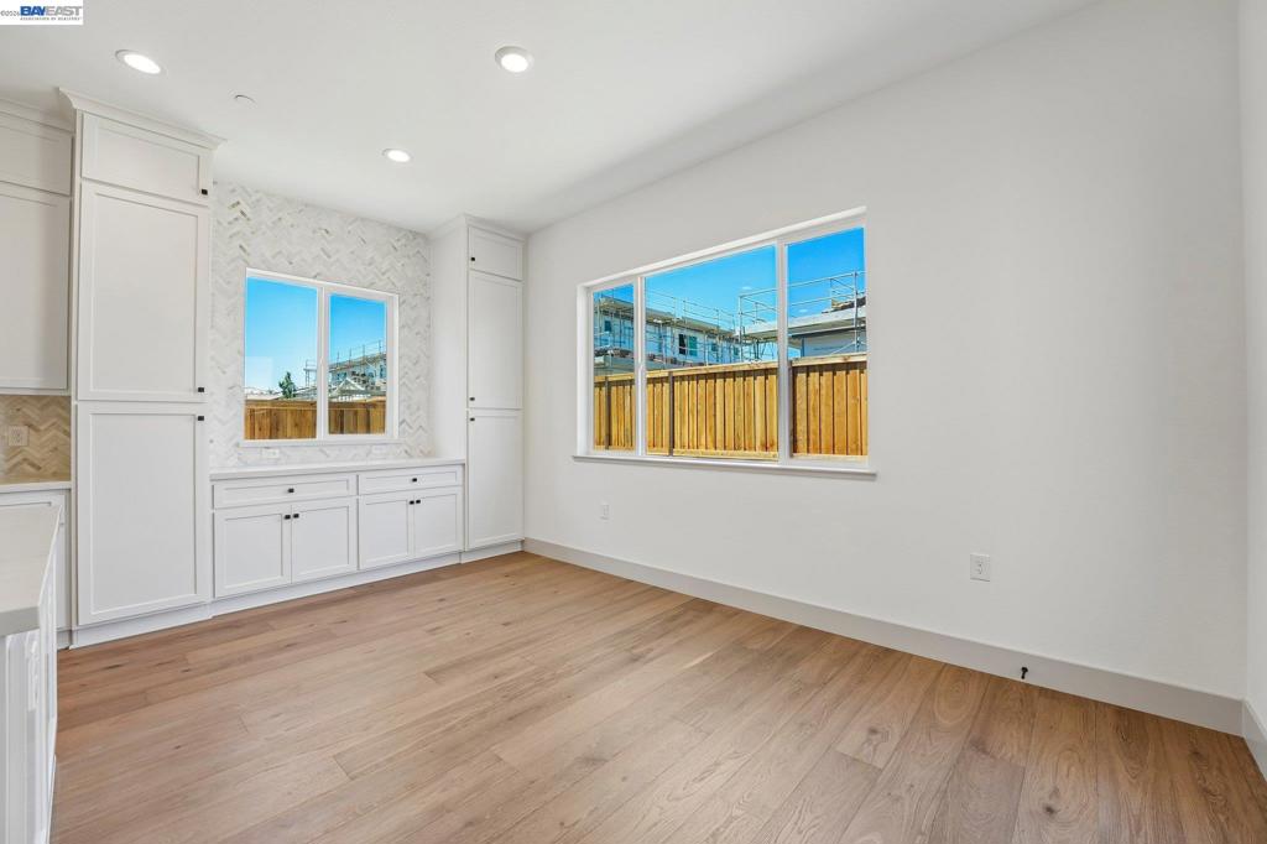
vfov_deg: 81.2
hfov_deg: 104.3
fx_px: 493
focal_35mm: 14
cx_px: 634
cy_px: 422
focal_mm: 14
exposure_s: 1/60
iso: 640
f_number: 8
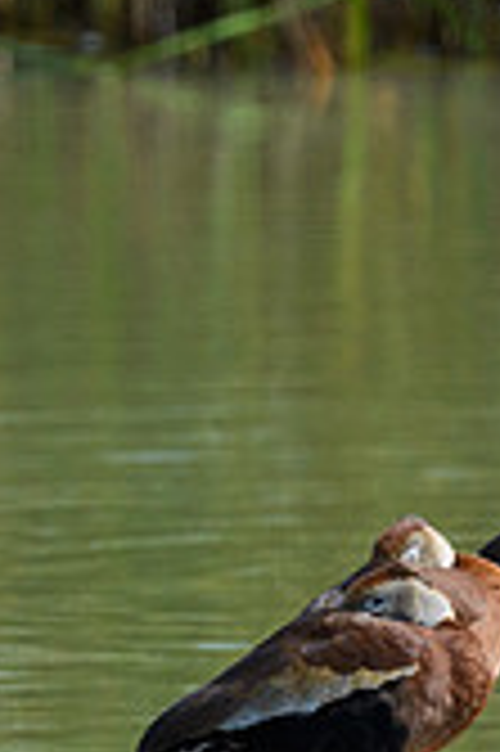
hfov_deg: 0.5
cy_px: 326
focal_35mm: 2782
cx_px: 1145
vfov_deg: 0.7
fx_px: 58074
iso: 560
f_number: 8
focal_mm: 500
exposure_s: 1/2000
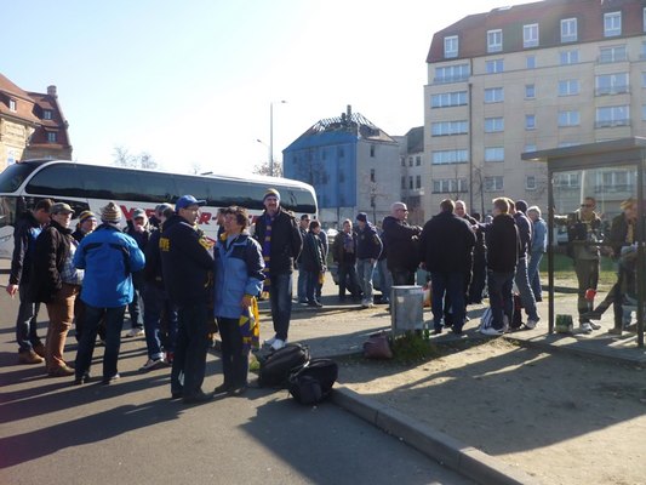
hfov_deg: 55.3
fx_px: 616
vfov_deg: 43.0
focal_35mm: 33
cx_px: 323
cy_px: 242
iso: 80
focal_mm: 5.5
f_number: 2.8
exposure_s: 1/500
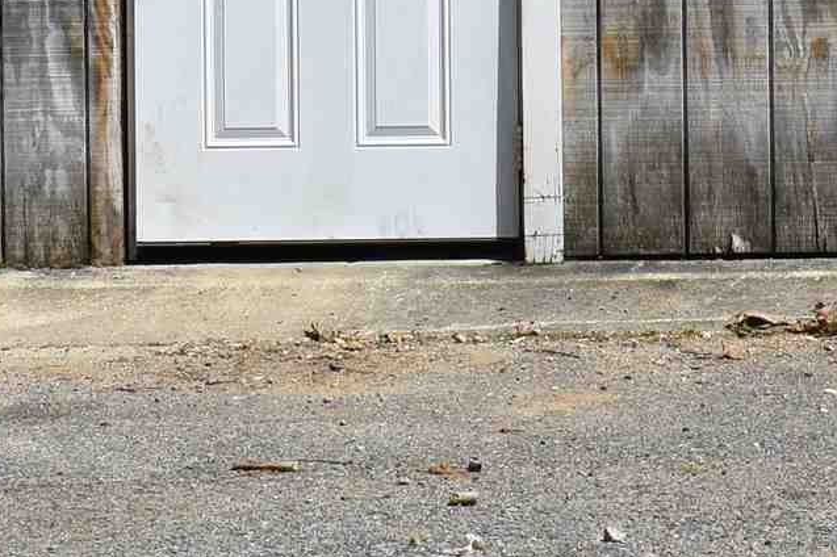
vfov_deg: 6.9
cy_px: -405
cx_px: 554
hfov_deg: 10.5
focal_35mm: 195
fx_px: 4541
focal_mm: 27
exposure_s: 1/500
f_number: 8
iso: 140
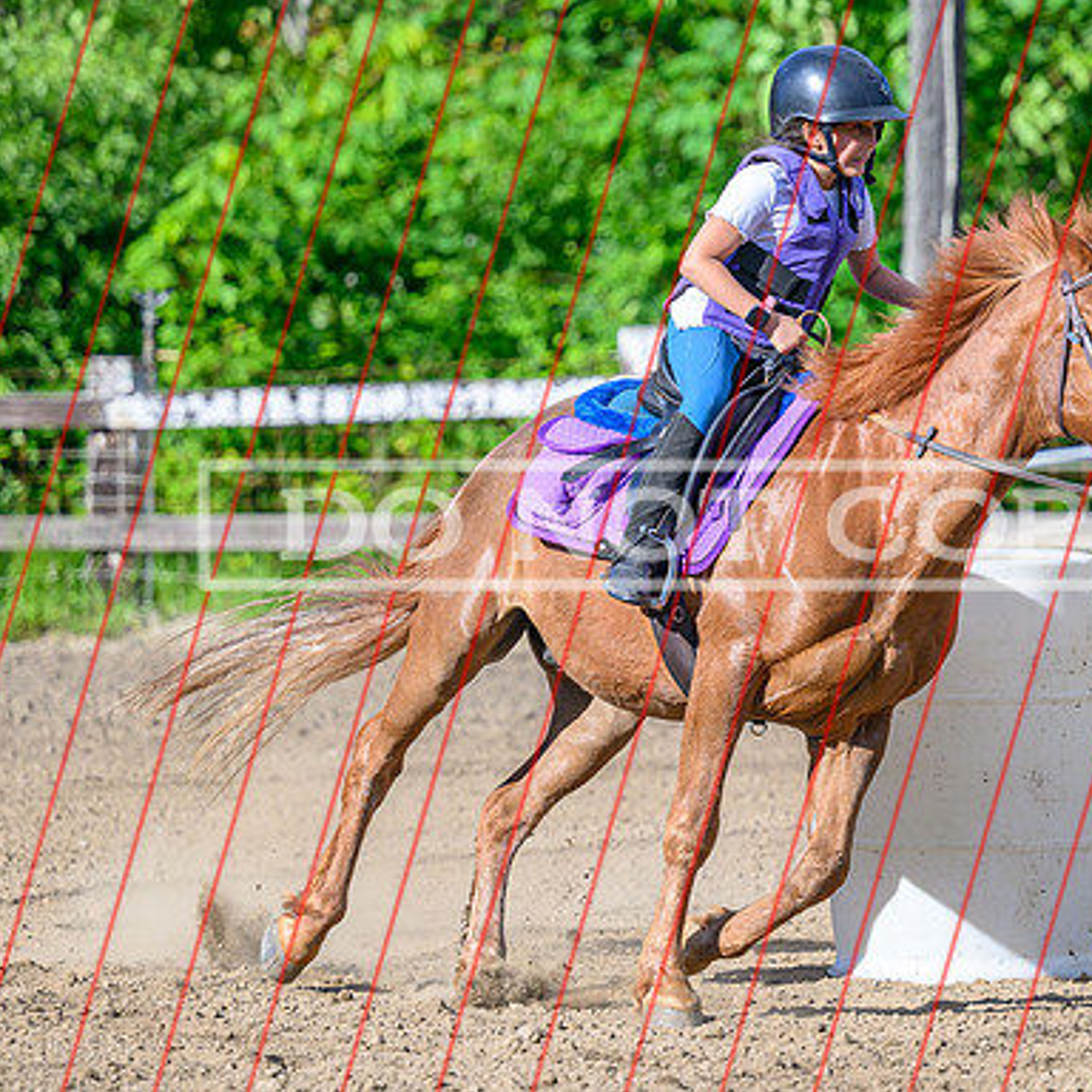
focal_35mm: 263
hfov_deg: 6.7
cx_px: 843
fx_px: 9387
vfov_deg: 6.7
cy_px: 416
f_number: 2.8
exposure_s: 1/2500
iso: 250
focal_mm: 130
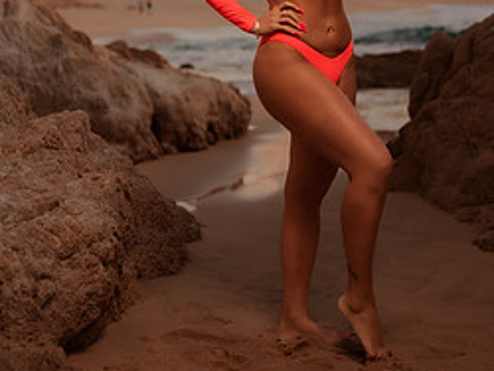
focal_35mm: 78
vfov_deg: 18.5
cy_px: 22
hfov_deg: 25.0
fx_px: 1114
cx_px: 213
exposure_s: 1/100
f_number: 1.8
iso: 50
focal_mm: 35
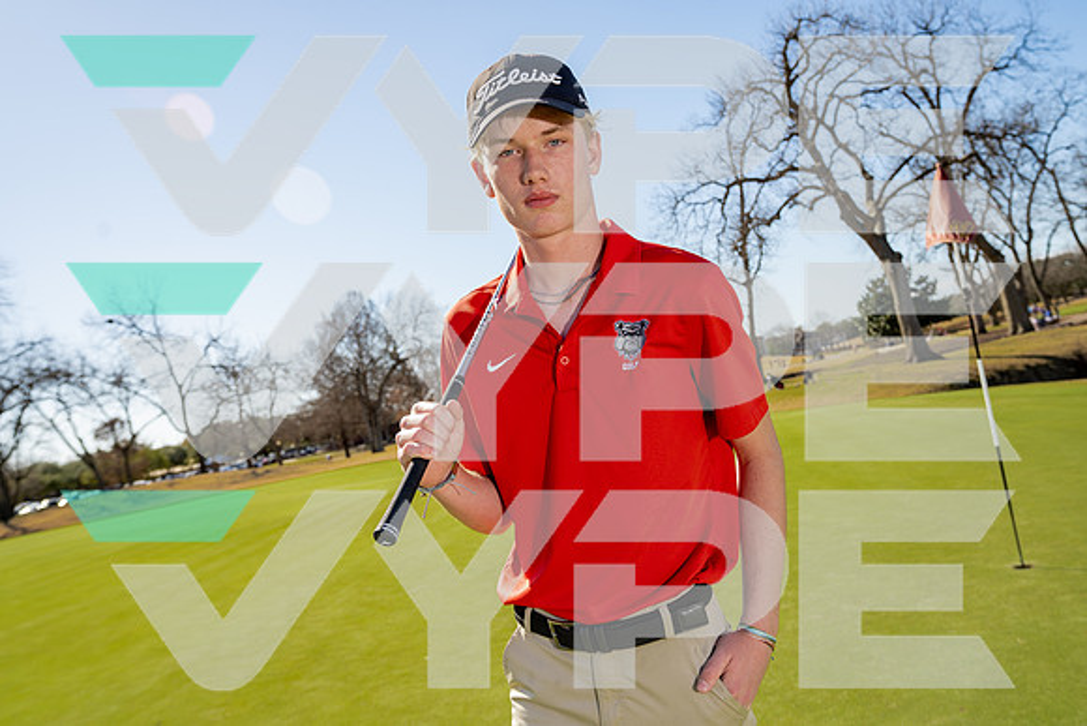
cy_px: 363
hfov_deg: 58.7
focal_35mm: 32
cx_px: 544
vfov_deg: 41.1
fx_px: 966
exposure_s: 1/250
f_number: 5.6
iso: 100
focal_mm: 32
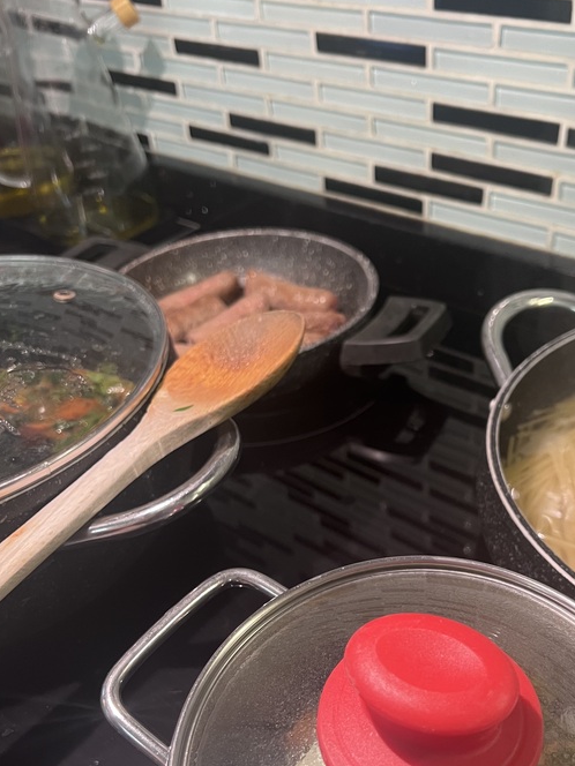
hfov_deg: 39.3
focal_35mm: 36
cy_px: 457
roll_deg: +3.7
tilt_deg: -38.0
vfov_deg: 51.0
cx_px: 366
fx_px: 797
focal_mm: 5.7
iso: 320
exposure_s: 1/50
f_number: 1.5
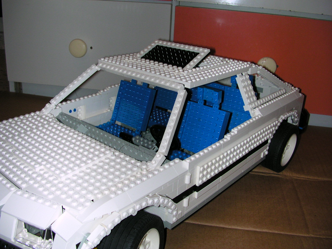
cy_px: 124
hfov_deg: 50.1
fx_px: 355
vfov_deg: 38.7
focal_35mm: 37
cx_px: 166
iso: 100
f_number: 2.7
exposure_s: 1/60
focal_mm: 5.6
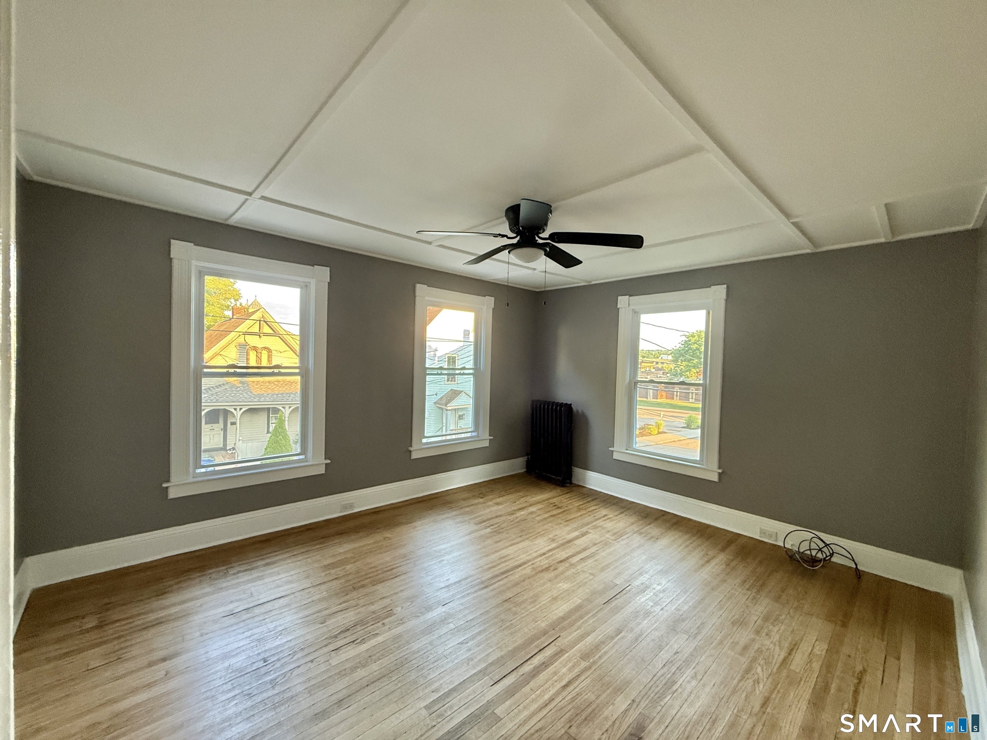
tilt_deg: +0.2
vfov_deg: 85.7
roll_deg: -2.0
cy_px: 370
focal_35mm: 14
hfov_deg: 102.1
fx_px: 399
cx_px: 494
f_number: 2.2
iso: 320
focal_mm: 2.22
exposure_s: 1/73
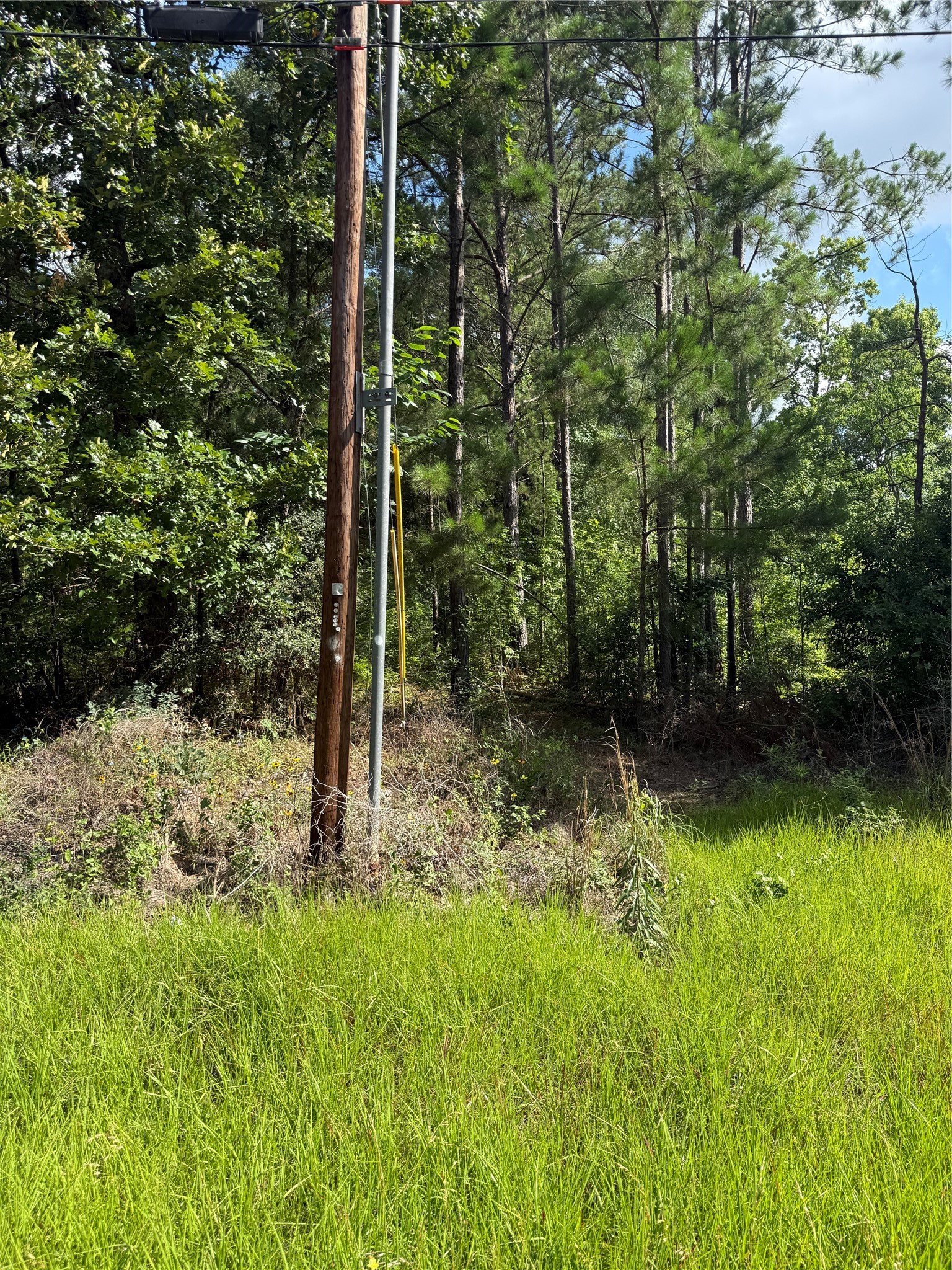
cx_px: 476
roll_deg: +2.2
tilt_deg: -3.4
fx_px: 880
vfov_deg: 71.6
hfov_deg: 56.8
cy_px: 635
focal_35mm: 24
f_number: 1.78
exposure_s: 1/1522
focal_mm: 6.76
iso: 80
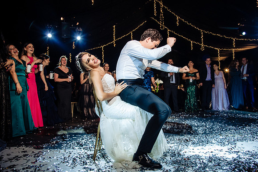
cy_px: 86
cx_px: 136
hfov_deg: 70.7
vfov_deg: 50.7
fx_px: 182
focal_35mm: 25
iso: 2000
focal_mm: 24
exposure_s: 1/80
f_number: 7.1
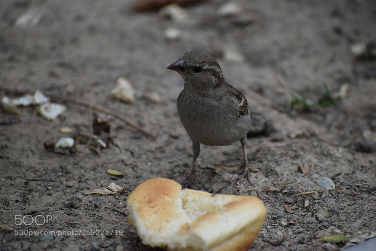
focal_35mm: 450
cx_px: 188
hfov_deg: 4.6
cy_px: 126
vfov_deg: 3.1
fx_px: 4700
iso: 900
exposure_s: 1/500
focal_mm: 300
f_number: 6.3
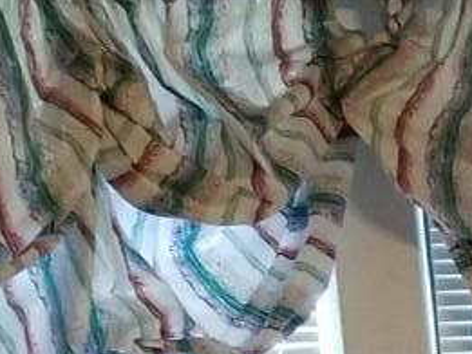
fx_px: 2715
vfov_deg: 7.1
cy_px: 831
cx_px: 1056
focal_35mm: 199
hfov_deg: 9.1
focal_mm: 4.25
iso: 200
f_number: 1.7
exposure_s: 1/30
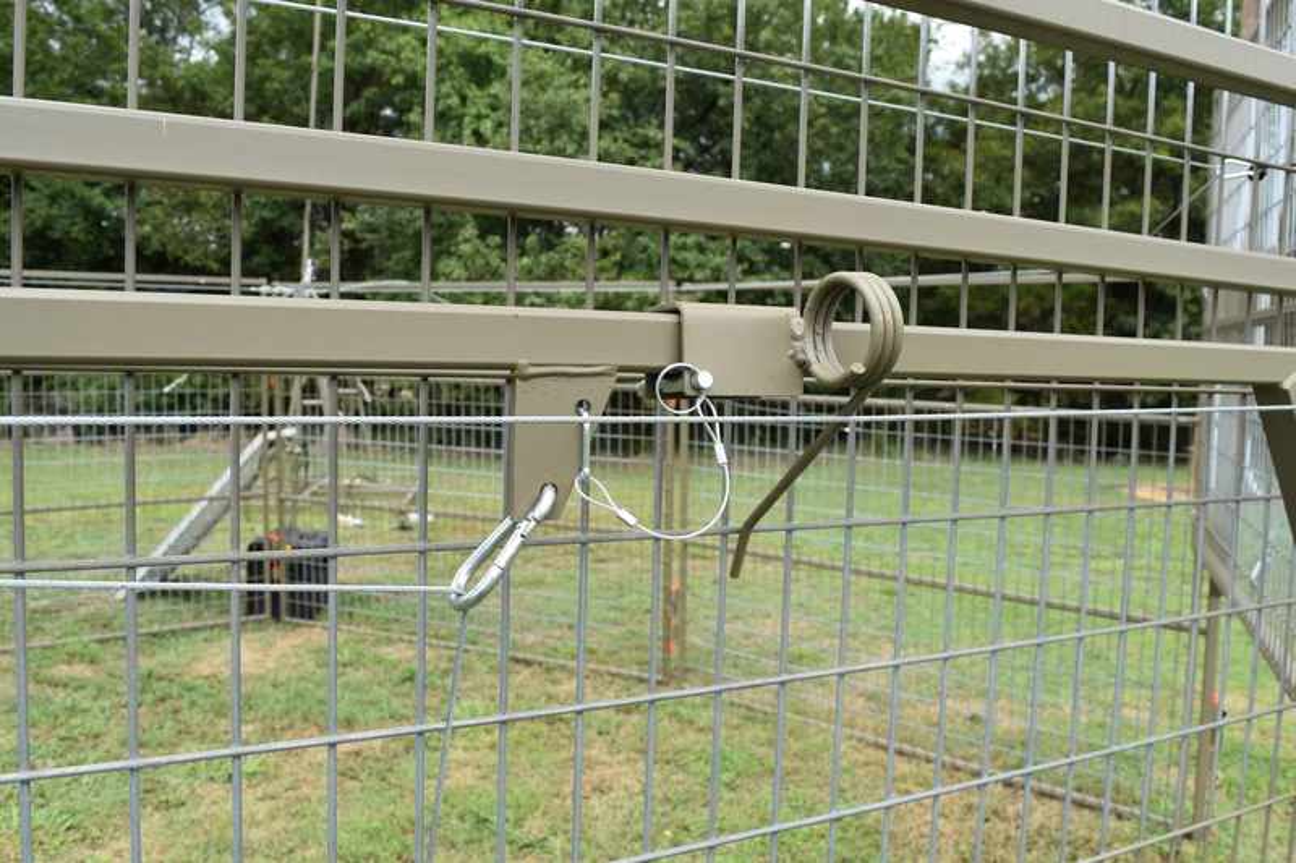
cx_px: 648
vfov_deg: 41.7
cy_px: 432
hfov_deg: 59.5
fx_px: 1134
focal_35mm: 32
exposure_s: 1/320
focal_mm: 21
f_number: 9
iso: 200
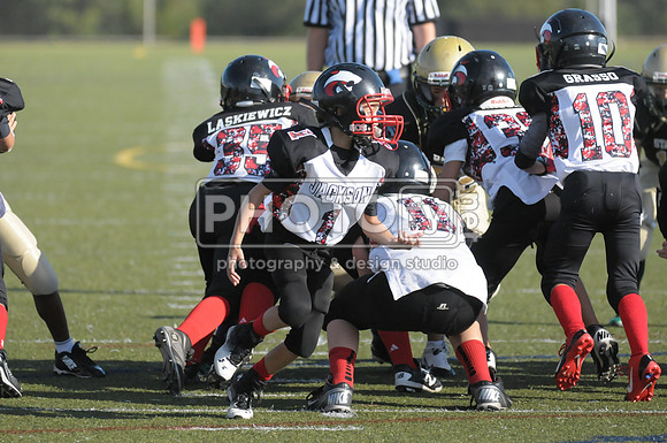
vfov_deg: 3.8
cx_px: 334
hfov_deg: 5.7
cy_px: 222
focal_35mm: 360
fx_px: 6661
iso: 1600
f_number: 4
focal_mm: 240
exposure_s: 1/8000
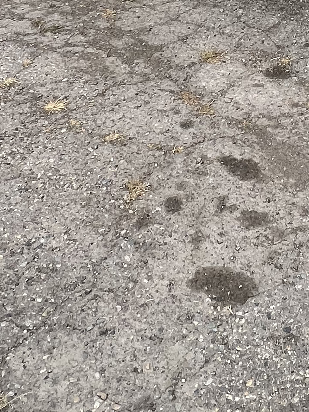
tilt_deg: -15.8
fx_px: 654
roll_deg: -3.3
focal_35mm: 55
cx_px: 347
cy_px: -110
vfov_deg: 29.0
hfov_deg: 24.6
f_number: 1.8
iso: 32
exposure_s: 1/619
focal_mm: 1.57
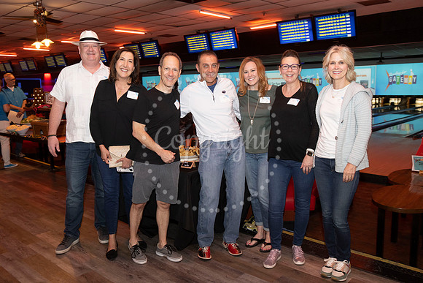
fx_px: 376
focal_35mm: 32
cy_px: 142
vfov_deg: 41.1
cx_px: 212
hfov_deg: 58.7
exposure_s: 1/60
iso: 1000
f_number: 5.6
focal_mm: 32
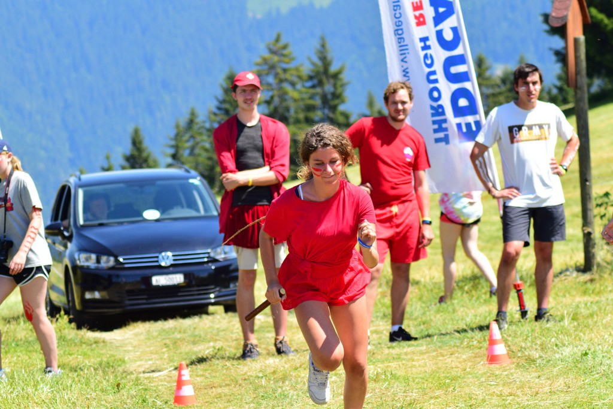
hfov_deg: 11.4
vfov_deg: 7.6
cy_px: 204
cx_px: 306
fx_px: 3065
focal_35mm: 180
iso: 640
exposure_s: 1/1250
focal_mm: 120
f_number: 7.1
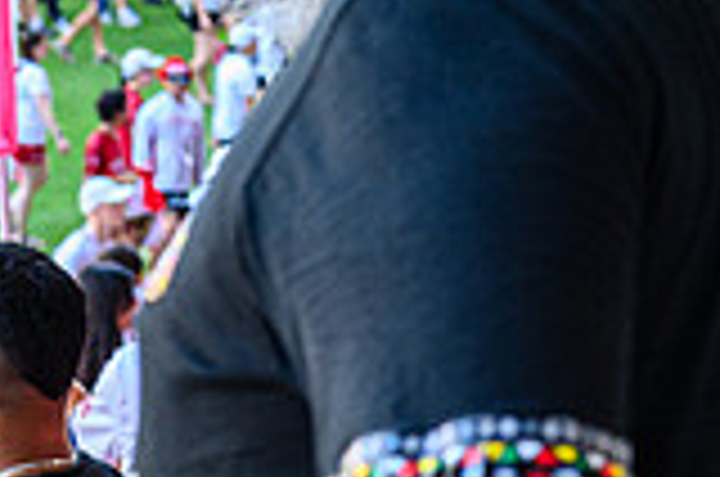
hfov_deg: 9.1
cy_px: 551
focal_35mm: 218
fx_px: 4351
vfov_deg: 6.2
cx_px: -446
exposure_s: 1/320
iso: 2500
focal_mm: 60
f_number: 5.6
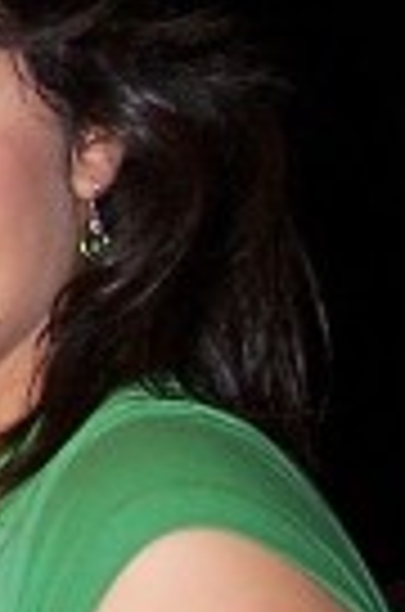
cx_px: -526
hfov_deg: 7.4
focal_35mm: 175
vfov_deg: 11.7
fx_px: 2968
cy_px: 594
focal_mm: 6.3
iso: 140
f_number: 2.8
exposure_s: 1/60
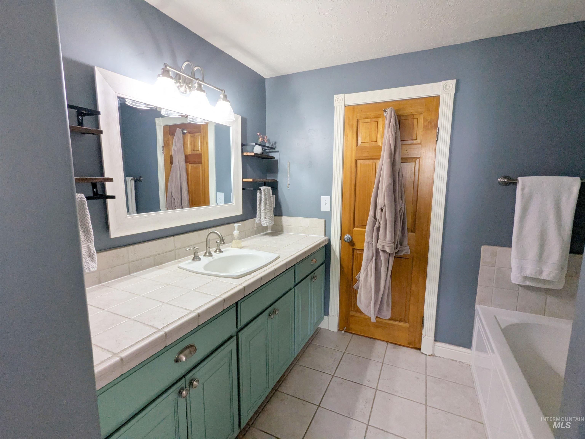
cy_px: 220
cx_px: 292
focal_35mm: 16
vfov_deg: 78.1
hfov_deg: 94.5
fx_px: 270
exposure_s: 1/100
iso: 166
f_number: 2.2
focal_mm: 2.35
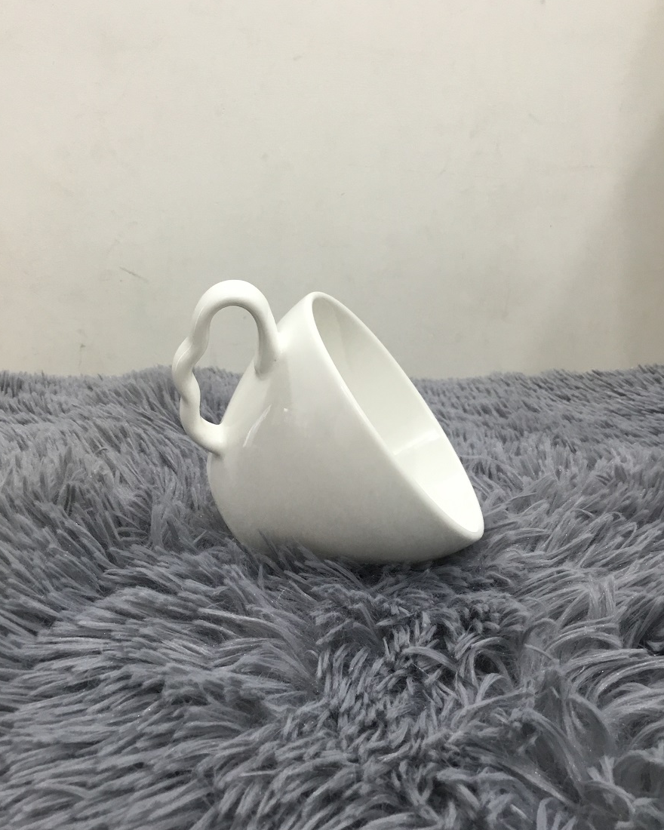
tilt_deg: -12.7
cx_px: 330
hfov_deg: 44.5
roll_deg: +1.2
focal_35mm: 33
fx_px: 811
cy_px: 397
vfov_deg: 54.2
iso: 100
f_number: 2.4
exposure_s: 1/33
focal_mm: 3.3
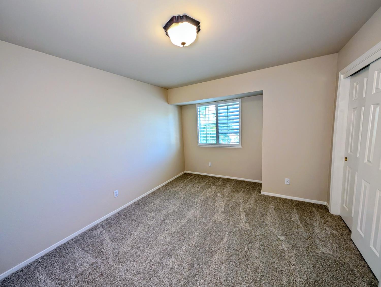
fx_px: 132
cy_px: 144
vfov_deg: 94.6
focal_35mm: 12
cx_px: 190
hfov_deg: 110.5
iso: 106
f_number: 1.7
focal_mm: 2.02
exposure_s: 1/120
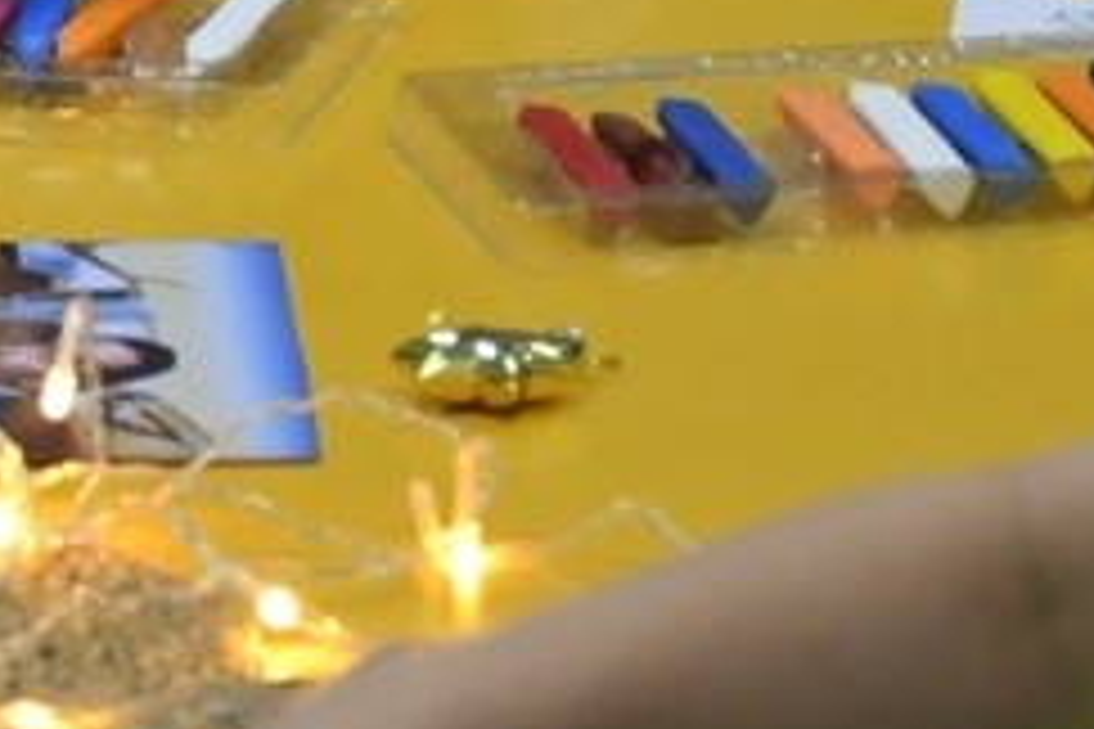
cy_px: -176
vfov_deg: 3.2
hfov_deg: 4.8
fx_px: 13036
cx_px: -837
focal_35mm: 429
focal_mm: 50
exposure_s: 1/250
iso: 1600
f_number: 4.8
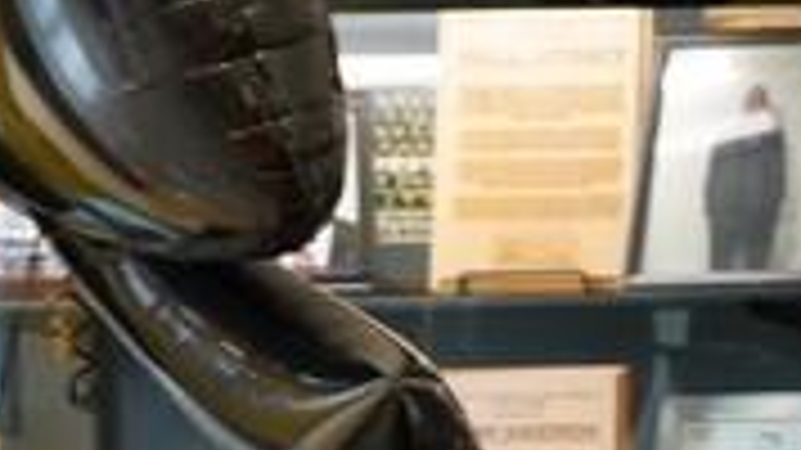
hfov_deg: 8.9
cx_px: 1660
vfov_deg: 5.3
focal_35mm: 226
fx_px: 4799
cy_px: 857
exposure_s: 1/25
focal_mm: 48
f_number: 7.1
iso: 800
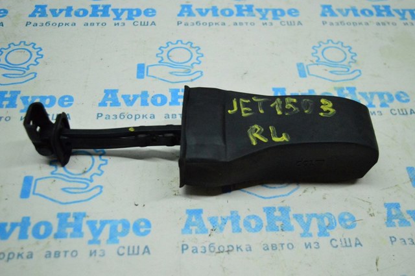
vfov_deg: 30.8
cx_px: 208
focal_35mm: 44
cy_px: 138
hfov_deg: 45.0
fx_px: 501
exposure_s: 1/1000
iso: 6400
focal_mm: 29
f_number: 4.2
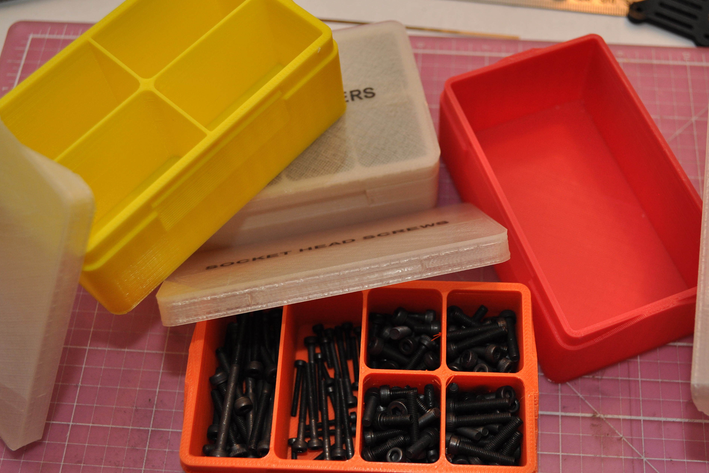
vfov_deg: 28.1
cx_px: 399
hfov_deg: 41.0
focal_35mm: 48
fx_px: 945
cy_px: 248
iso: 400
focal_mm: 28
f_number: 5
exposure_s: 1/60
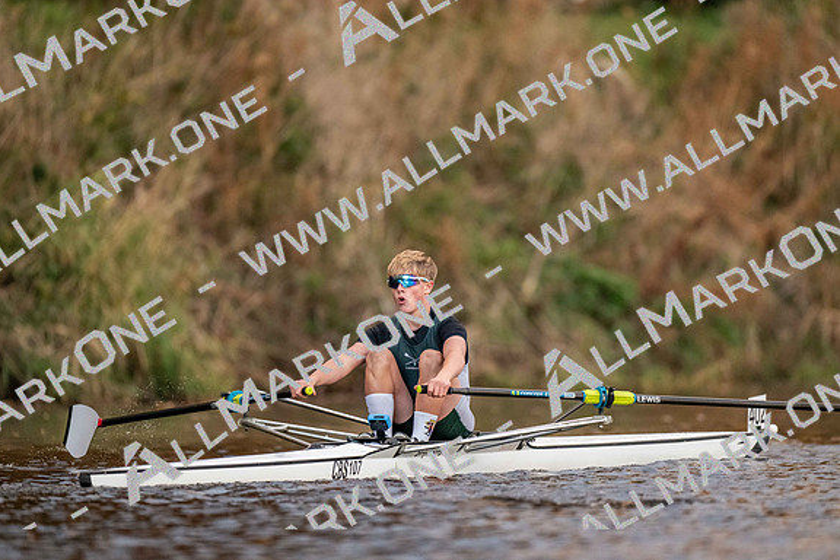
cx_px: 419
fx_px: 14092
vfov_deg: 2.3
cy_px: 280
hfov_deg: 3.4
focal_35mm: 604
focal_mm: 600
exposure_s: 1/2000
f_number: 4
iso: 5600
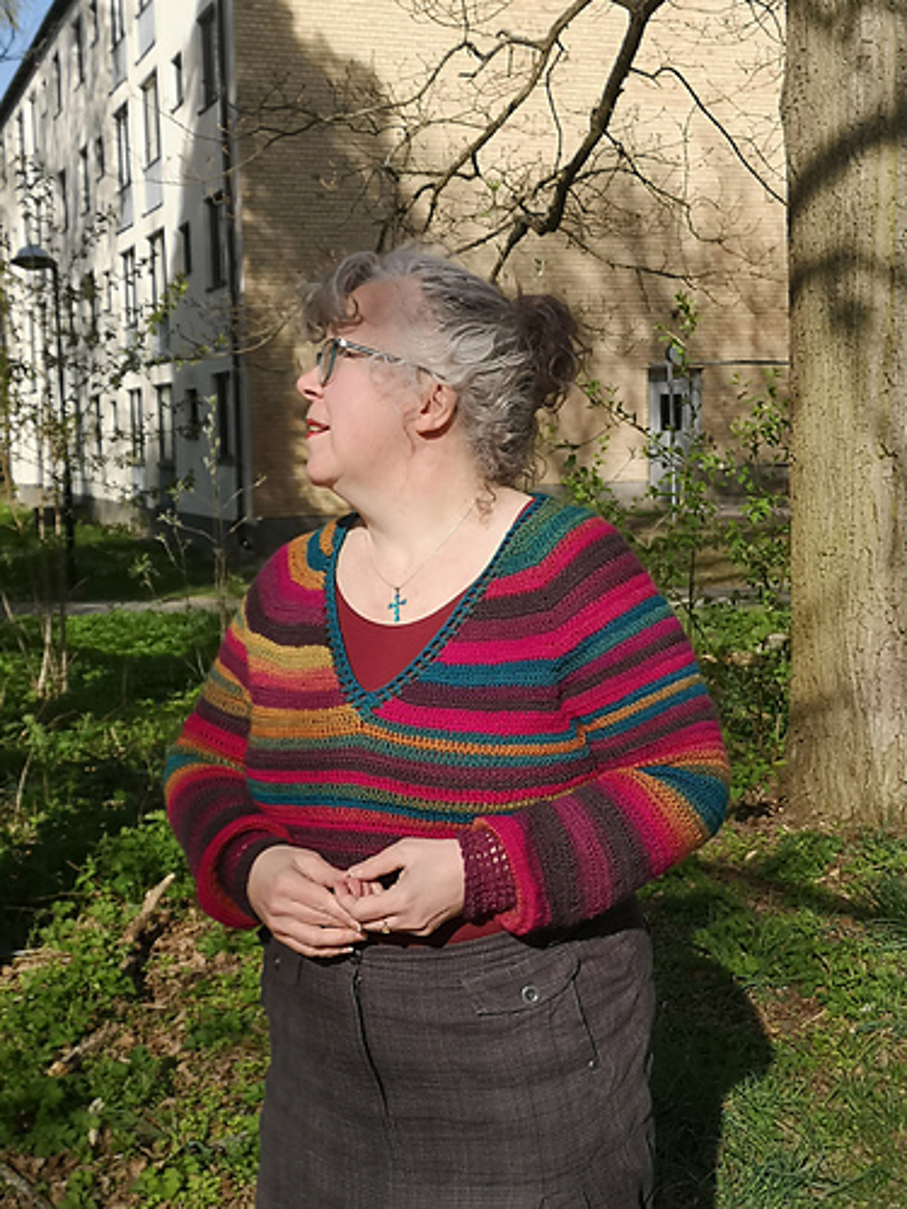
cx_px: 454
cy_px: 604
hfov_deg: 32.9
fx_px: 1537
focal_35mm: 44
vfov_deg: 42.9
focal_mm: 5.58
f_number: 1.8
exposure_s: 1/1727
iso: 50
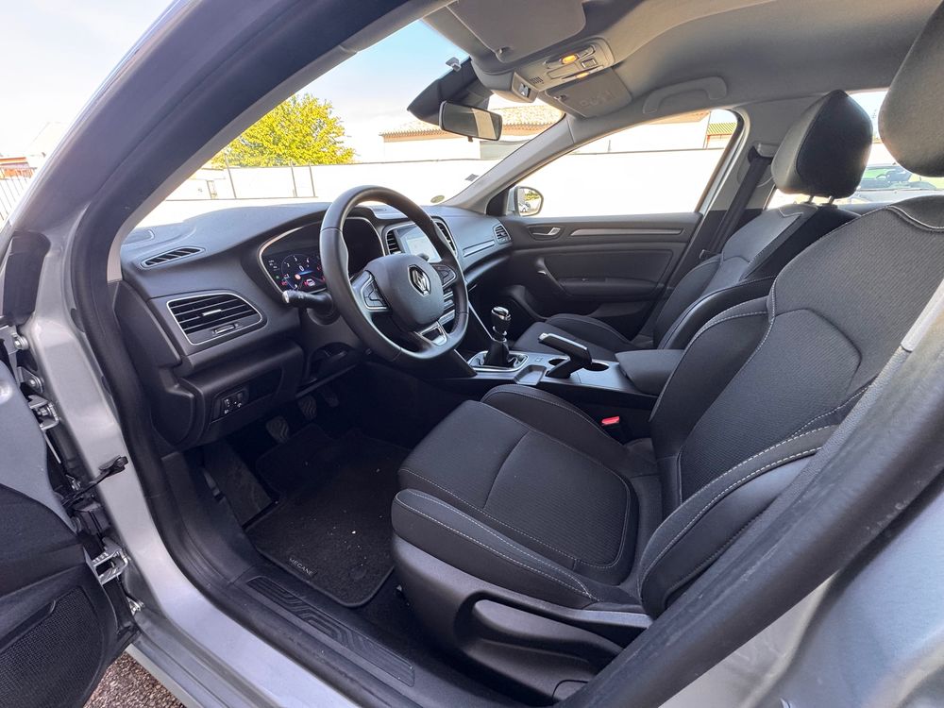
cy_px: 354
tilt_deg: -23.0
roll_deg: -0.1
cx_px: 472
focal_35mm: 14
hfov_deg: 102.1
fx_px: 382
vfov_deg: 85.7
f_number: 2.2
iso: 200
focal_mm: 2.22
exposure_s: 1/99
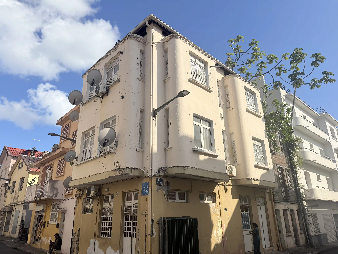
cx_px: 169
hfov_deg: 71.6
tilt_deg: +19.8
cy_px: 127
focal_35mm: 24
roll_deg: -0.2
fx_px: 234
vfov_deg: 56.8
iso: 80
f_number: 1.78
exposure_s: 1/6173
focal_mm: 6.76
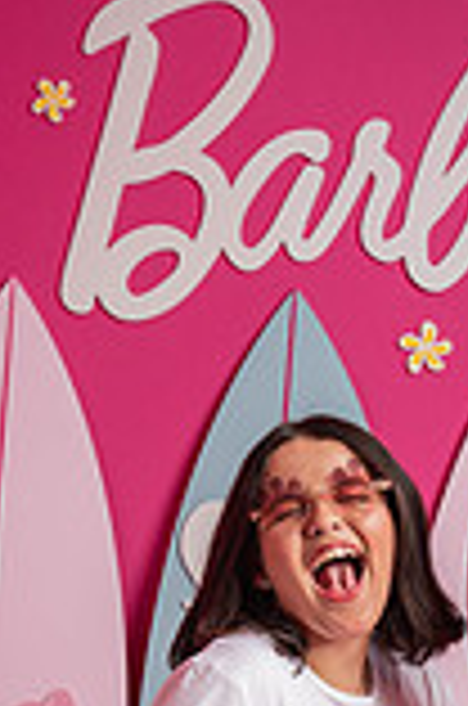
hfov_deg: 12.2
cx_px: 202
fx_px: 2194
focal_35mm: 112
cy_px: 931
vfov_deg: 17.2
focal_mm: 39
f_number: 5.6
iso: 250
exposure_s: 1/100
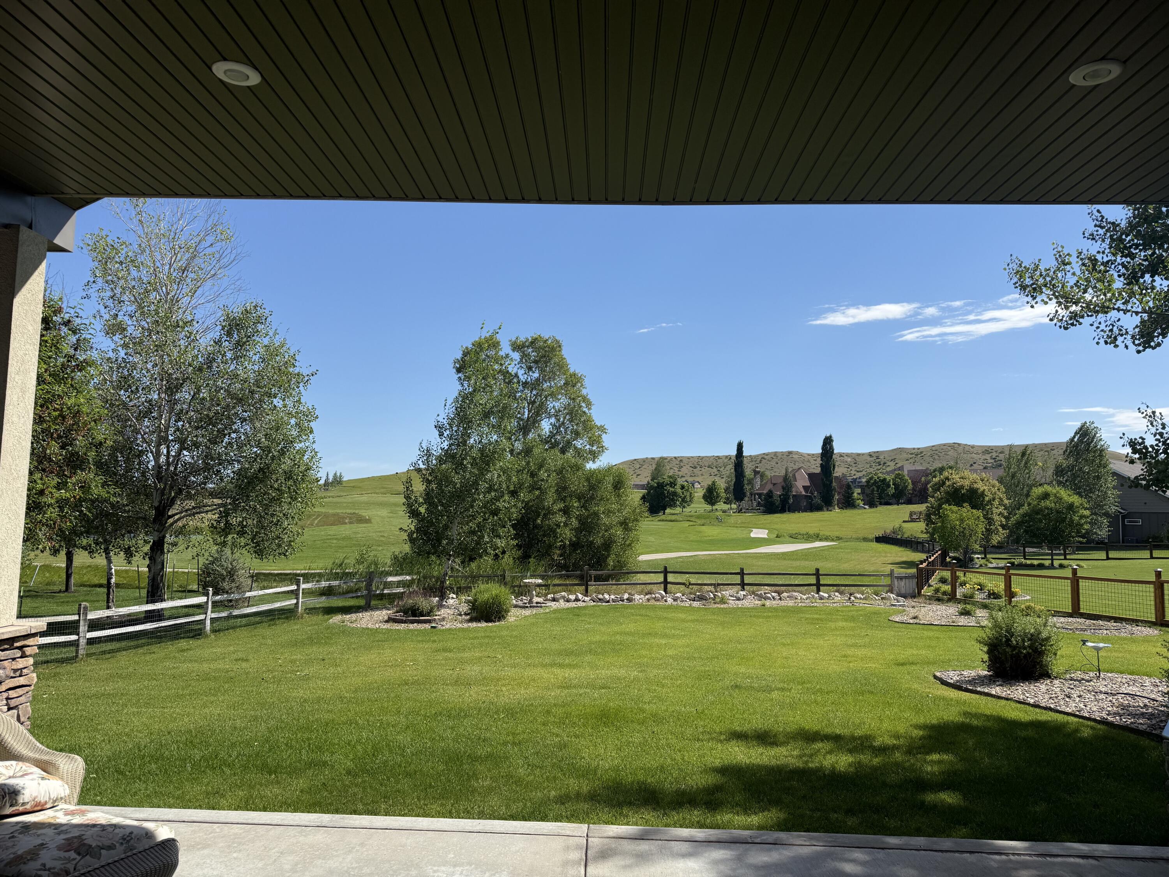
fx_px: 810
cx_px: 584
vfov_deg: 56.8
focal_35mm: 24
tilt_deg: +4.9
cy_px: 438
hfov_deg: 71.6
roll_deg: -1.6
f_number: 1.78
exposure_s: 1/5319
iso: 80
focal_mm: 6.76
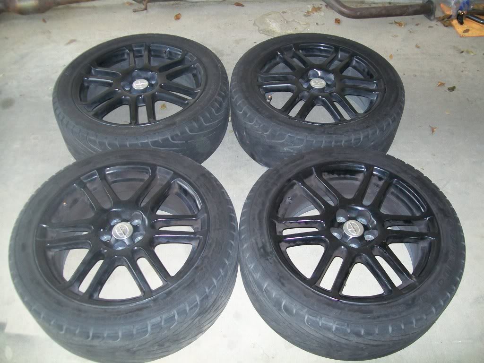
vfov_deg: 41.8
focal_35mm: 34
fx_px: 475
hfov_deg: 54.0
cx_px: 242
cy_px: 182
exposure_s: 1/125
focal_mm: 6.1
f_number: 2.7
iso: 200
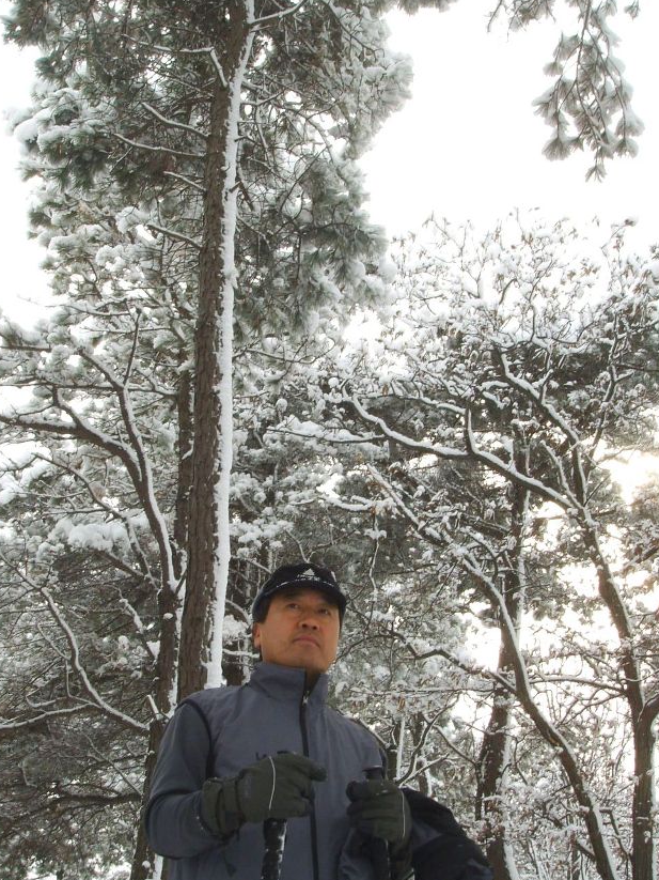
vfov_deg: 34.3
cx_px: 277
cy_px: 468
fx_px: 1422
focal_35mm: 56
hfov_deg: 26.1
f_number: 6.5
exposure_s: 1/125
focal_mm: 7.7
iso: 50
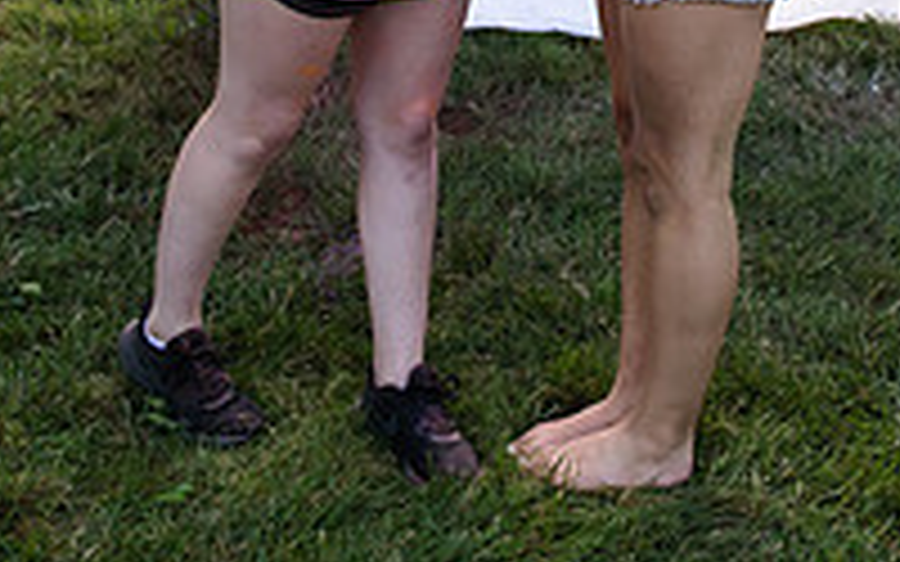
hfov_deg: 25.8
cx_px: 554
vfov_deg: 15.3
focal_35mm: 80
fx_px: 1962
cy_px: -236
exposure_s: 1/400
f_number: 5
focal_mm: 27
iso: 400
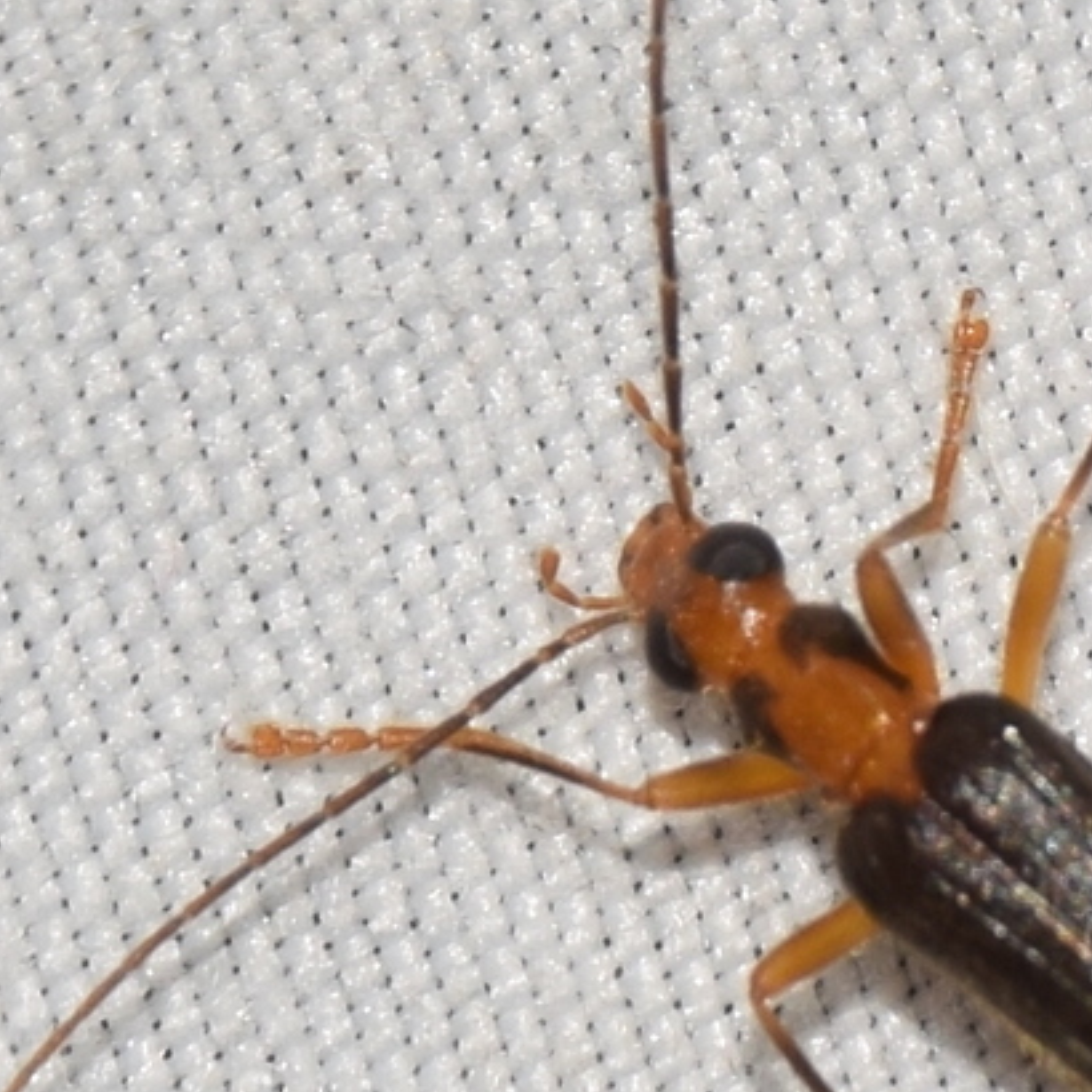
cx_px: 1077
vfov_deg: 4.2
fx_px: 14883
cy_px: 802
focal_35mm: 417
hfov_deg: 4.2
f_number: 13
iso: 100
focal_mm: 140
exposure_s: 1/160
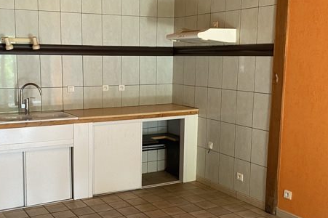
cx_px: 141
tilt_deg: -10.0
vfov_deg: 28.0
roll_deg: +0.0
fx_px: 437
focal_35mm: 48
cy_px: 129
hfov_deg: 41.1
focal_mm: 4.25
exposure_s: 1/67
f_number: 1.8
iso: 125
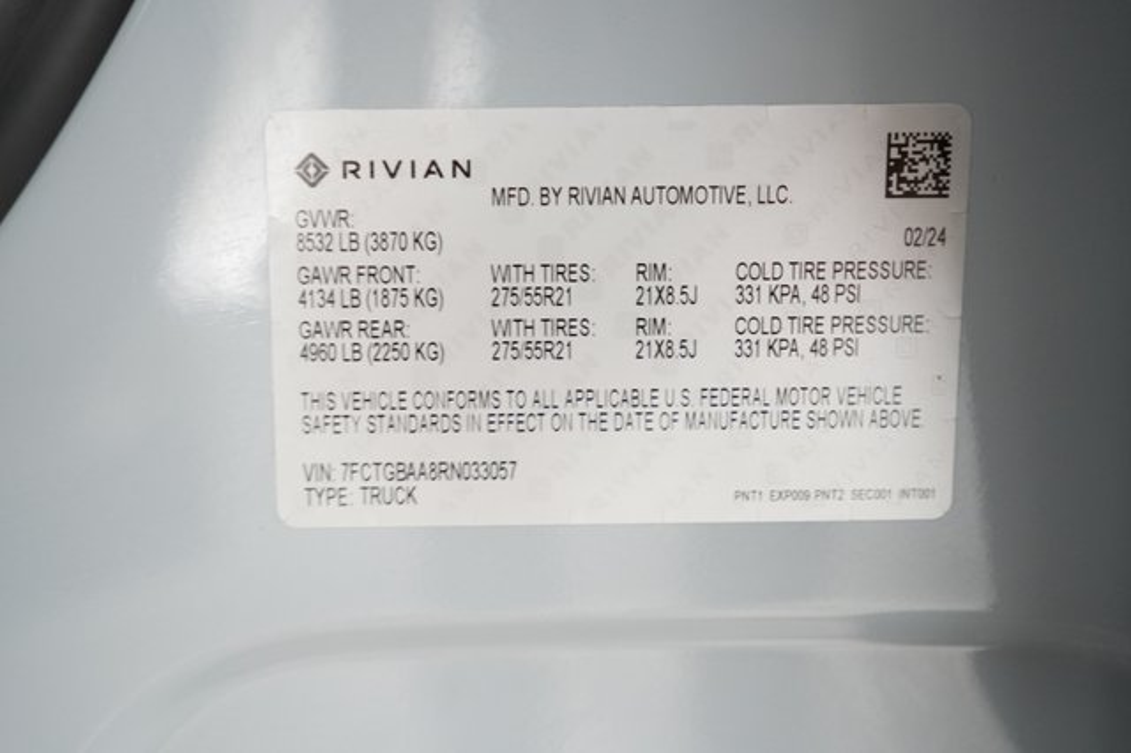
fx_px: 879
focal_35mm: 28
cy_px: 376
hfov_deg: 65.5
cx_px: 566
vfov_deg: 46.4
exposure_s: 1/25
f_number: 2.8
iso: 2000
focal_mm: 28
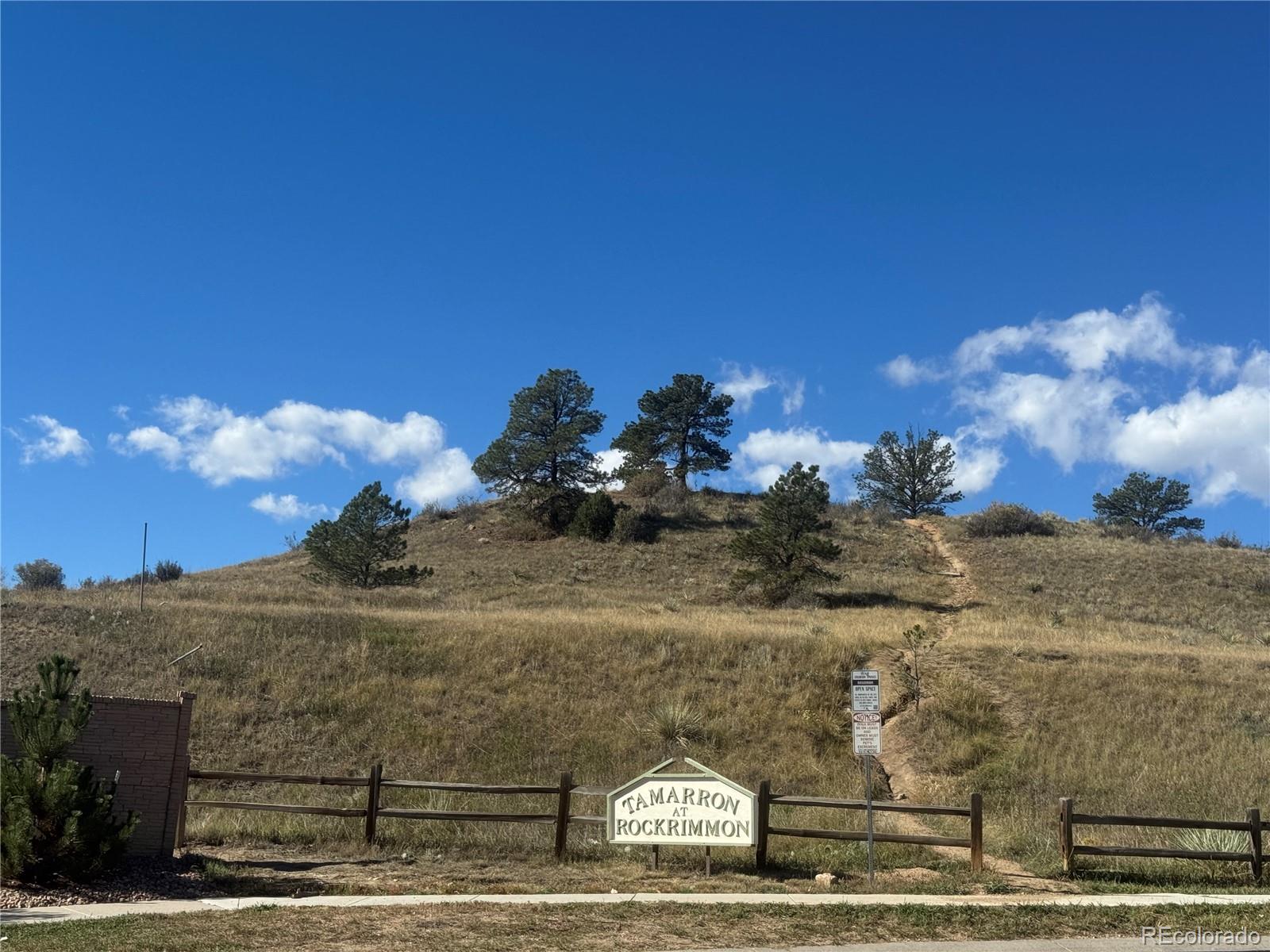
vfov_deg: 30.3
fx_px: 1761
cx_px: 635
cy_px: 476
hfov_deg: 39.7
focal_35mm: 48
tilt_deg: +10.4
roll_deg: -3.3
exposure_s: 1/4310
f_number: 1.78
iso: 64
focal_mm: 6.76
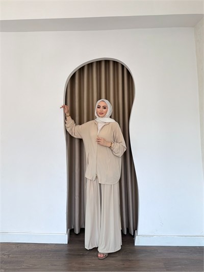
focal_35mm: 24
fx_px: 189
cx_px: 102
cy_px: 136
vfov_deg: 71.6
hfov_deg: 56.8
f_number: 1.78
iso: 250
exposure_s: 1/702
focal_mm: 6.76
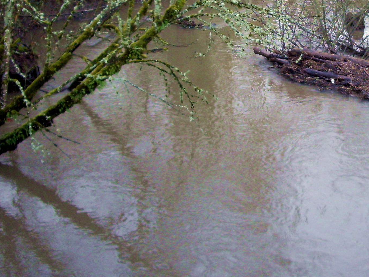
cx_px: 296
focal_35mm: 72
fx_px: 768
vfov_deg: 20.0
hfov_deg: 26.5
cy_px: 28
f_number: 2.6
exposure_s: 1/100
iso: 160
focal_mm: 5.8
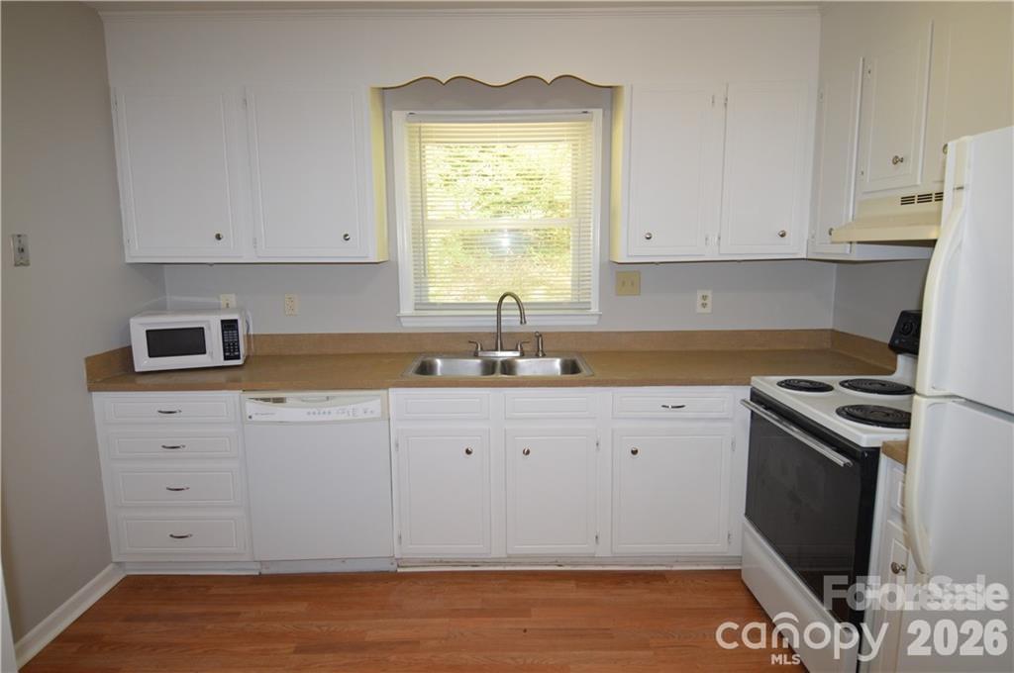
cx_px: 507
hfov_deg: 81.3
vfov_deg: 59.4
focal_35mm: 21
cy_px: 336
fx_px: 591
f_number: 4
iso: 560
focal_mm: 14
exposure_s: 1/60
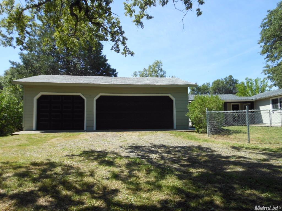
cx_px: 141
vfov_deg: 54.9
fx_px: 204
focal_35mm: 25
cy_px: 106
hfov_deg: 69.4
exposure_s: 1/640
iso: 80
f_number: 3.2
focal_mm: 4.5
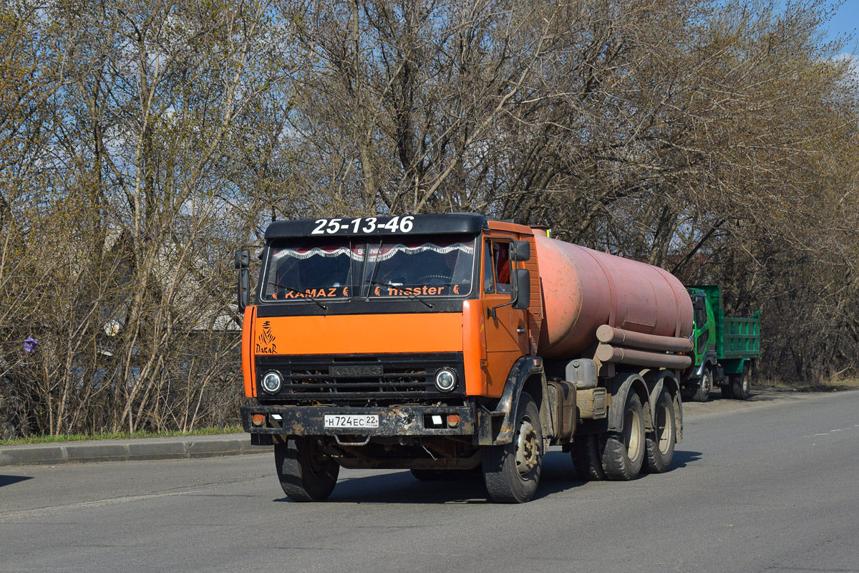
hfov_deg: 27.0
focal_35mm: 75
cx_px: 430
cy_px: 286
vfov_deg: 18.2
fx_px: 1789
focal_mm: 50
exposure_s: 1/1250
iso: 200
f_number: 7.1
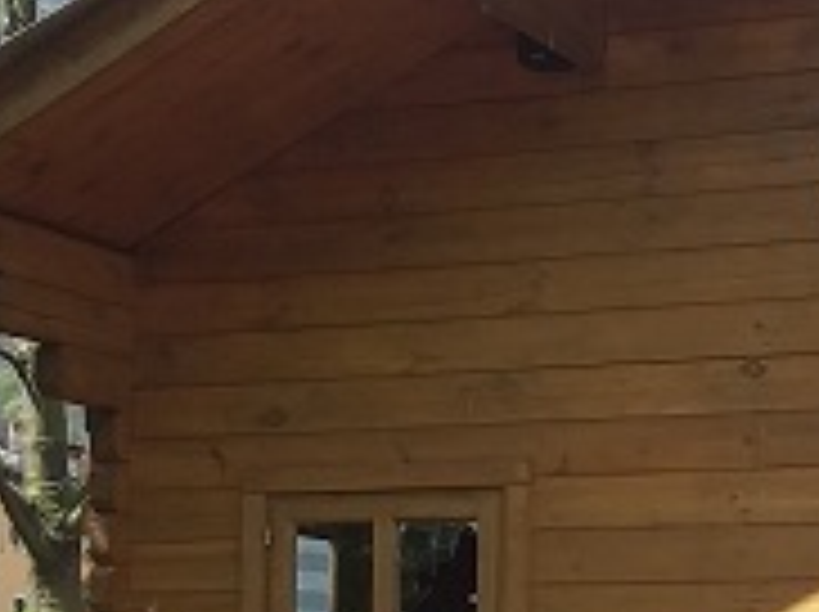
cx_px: 760
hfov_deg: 18.6
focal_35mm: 104
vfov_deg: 13.9
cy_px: 637
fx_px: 2457
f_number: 1.9
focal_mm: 2.91
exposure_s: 1/746
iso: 40
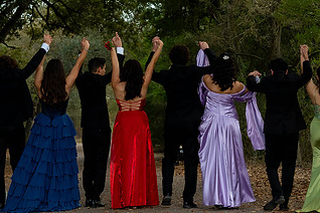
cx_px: 119
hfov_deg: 16.2
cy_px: 121
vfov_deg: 10.9
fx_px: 1120
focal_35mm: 126
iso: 250
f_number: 3.2
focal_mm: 46
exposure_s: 1/200
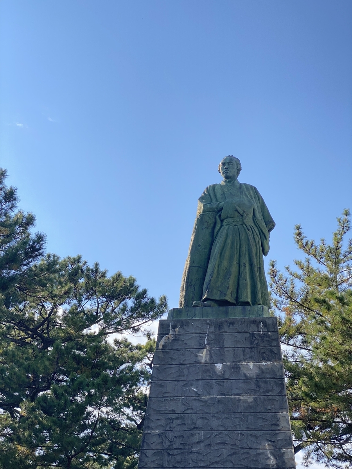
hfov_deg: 28.0
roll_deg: -3.1
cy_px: 234
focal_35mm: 52
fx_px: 705
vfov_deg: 36.8
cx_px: 176
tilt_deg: +30.9
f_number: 2
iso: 20
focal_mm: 6
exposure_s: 1/1043
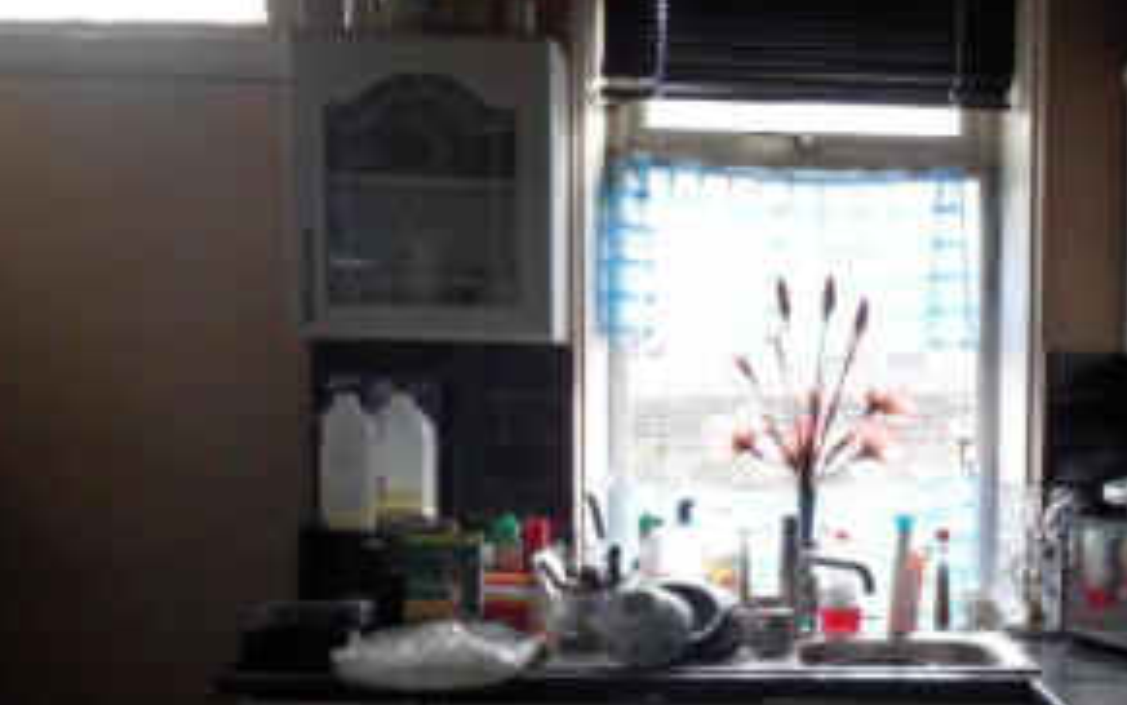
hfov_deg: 38.1
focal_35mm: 51
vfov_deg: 24.9
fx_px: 1567
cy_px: 579
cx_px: 900
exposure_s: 1/30
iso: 200
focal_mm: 3.9
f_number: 3.2
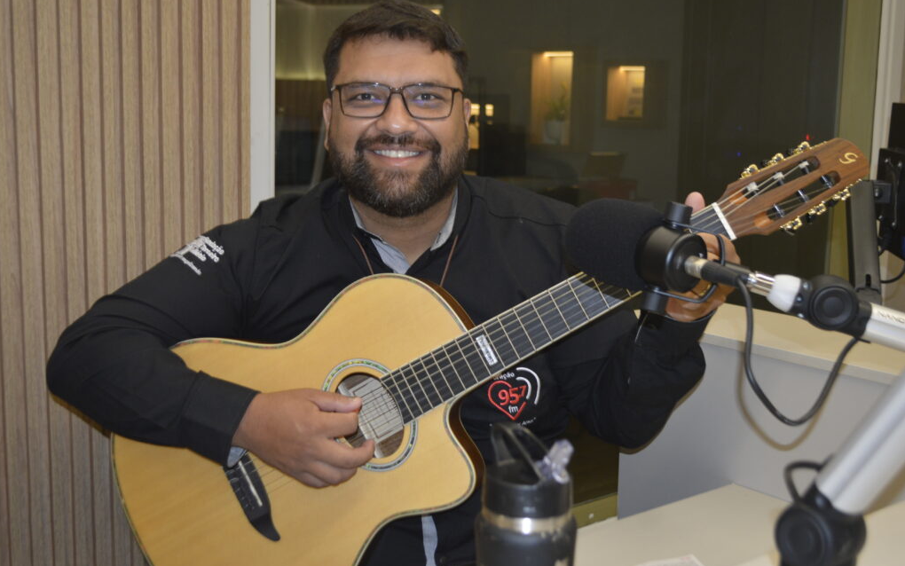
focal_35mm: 46
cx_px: 452
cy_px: 270
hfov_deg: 43.5
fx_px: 1135
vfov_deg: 28.0
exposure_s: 1/60
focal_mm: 30
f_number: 4.5
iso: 640
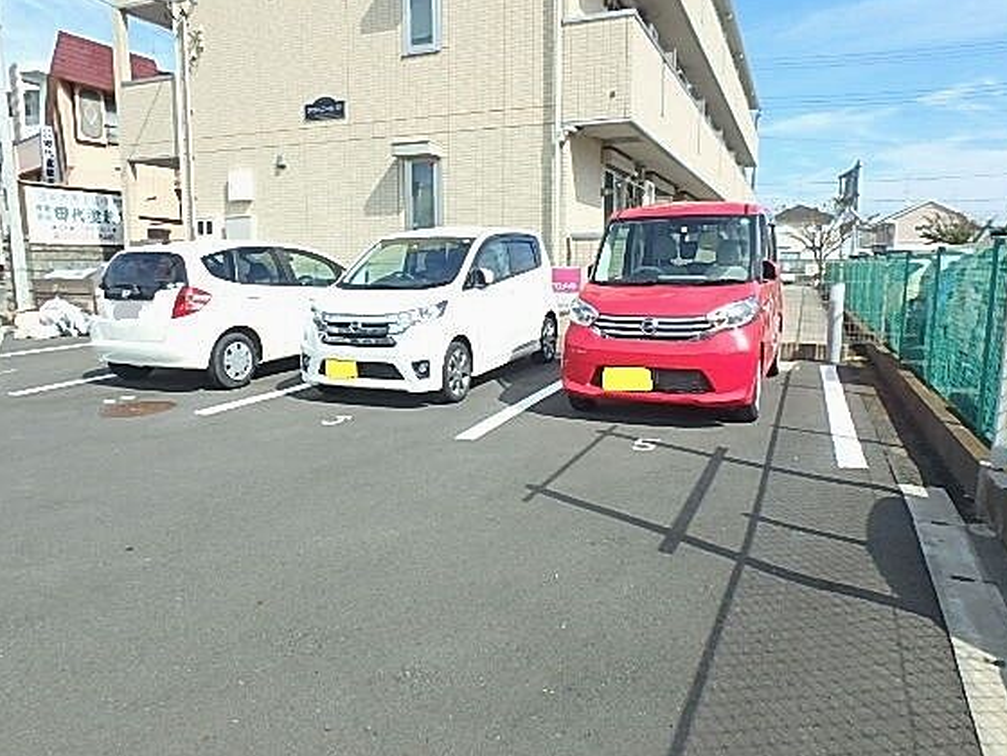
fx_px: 698
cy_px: 369
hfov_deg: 71.6
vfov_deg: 56.8
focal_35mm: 24
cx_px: 486
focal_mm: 3.7
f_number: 3.5
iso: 125
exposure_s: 1/800
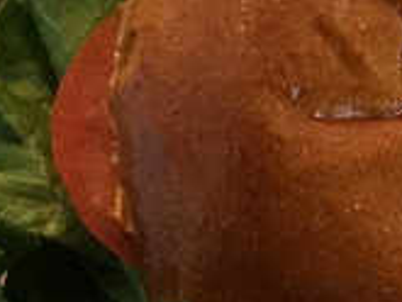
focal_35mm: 187
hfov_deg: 10.4
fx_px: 2173
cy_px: 407
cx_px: -57
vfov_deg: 7.8
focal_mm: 4.15
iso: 100
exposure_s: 1/30
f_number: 2.2
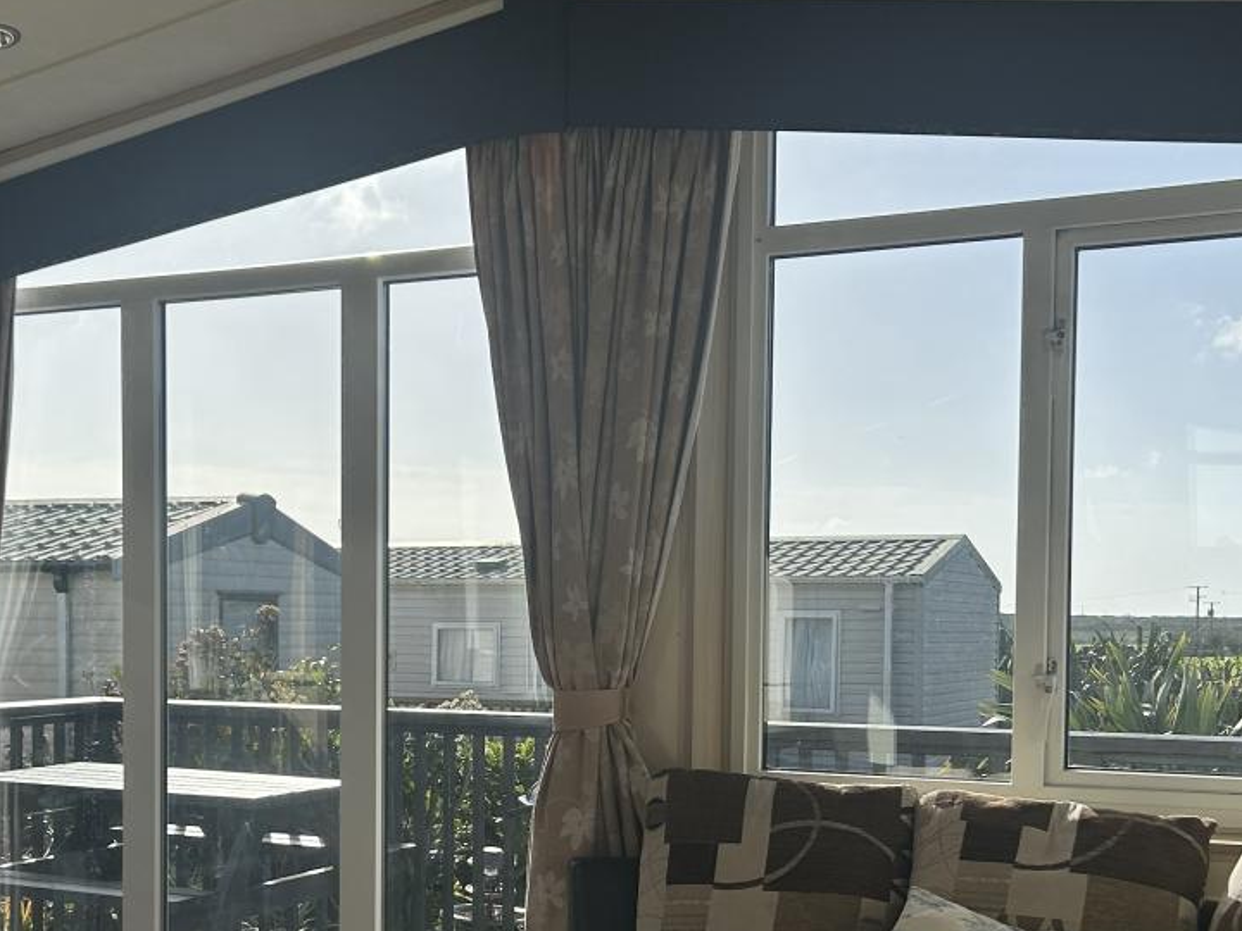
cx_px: 452
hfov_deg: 36.6
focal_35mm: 52
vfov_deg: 27.7
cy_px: 664
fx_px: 1866
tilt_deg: -1.8
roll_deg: -0.3
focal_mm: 5.7
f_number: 1.5
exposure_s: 1/4831
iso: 50
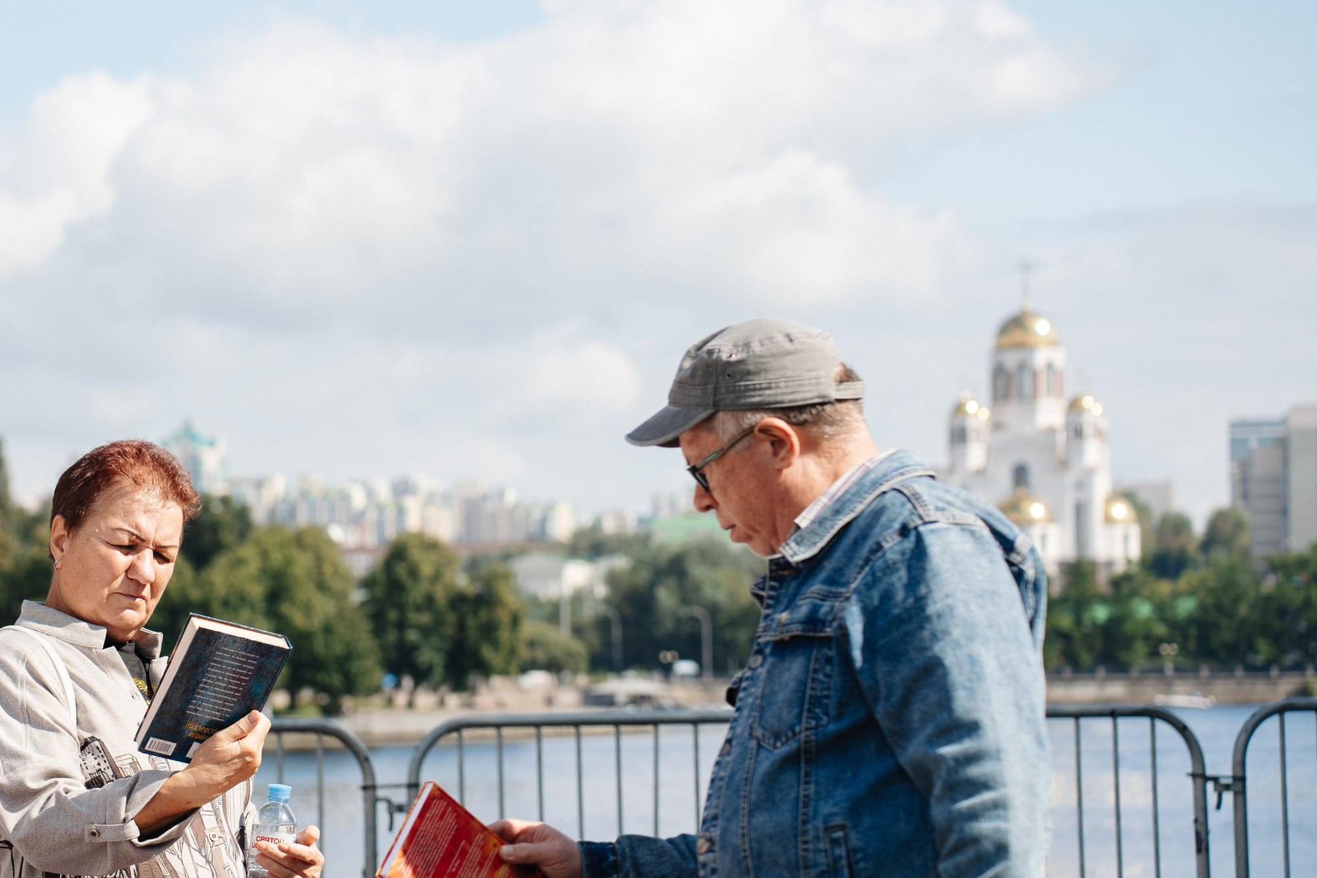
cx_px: 409
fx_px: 4024
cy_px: 561
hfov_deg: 18.5
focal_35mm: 110
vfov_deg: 12.4
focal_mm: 75
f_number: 4
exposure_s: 1/500
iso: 160
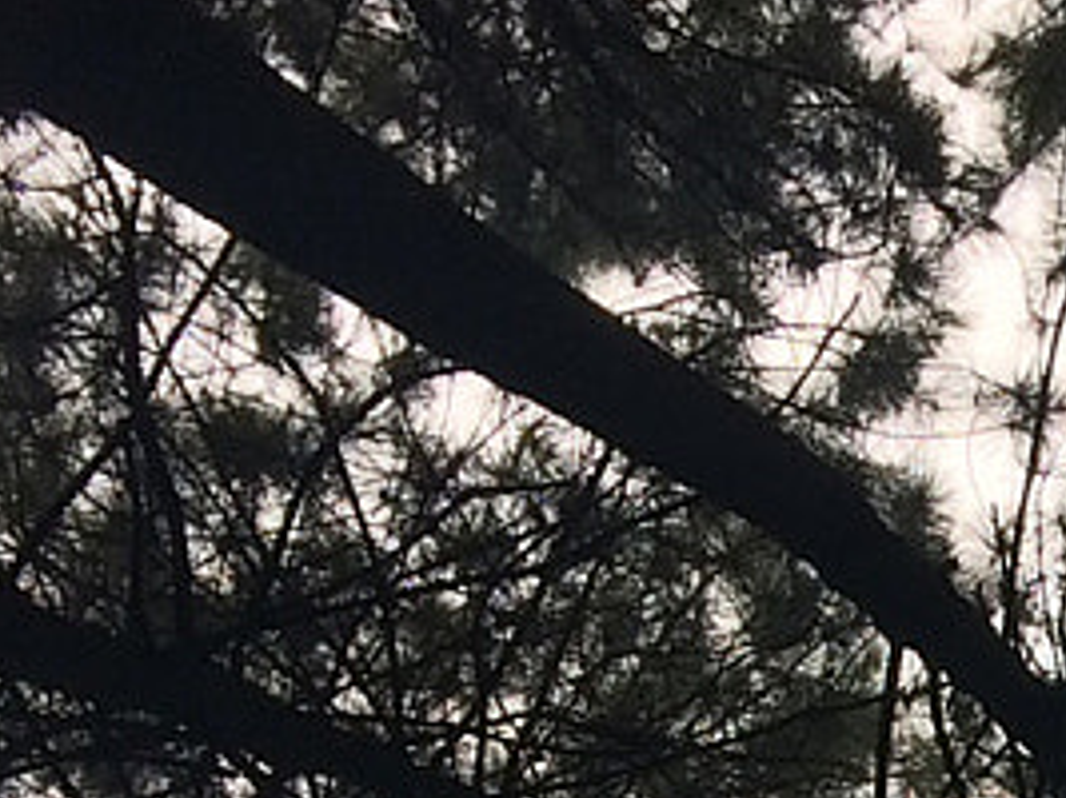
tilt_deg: +81.9
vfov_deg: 7.9
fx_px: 5356
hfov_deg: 10.7
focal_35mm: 174
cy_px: 1871
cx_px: 1900
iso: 32
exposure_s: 1/100
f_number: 2.2
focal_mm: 4.15
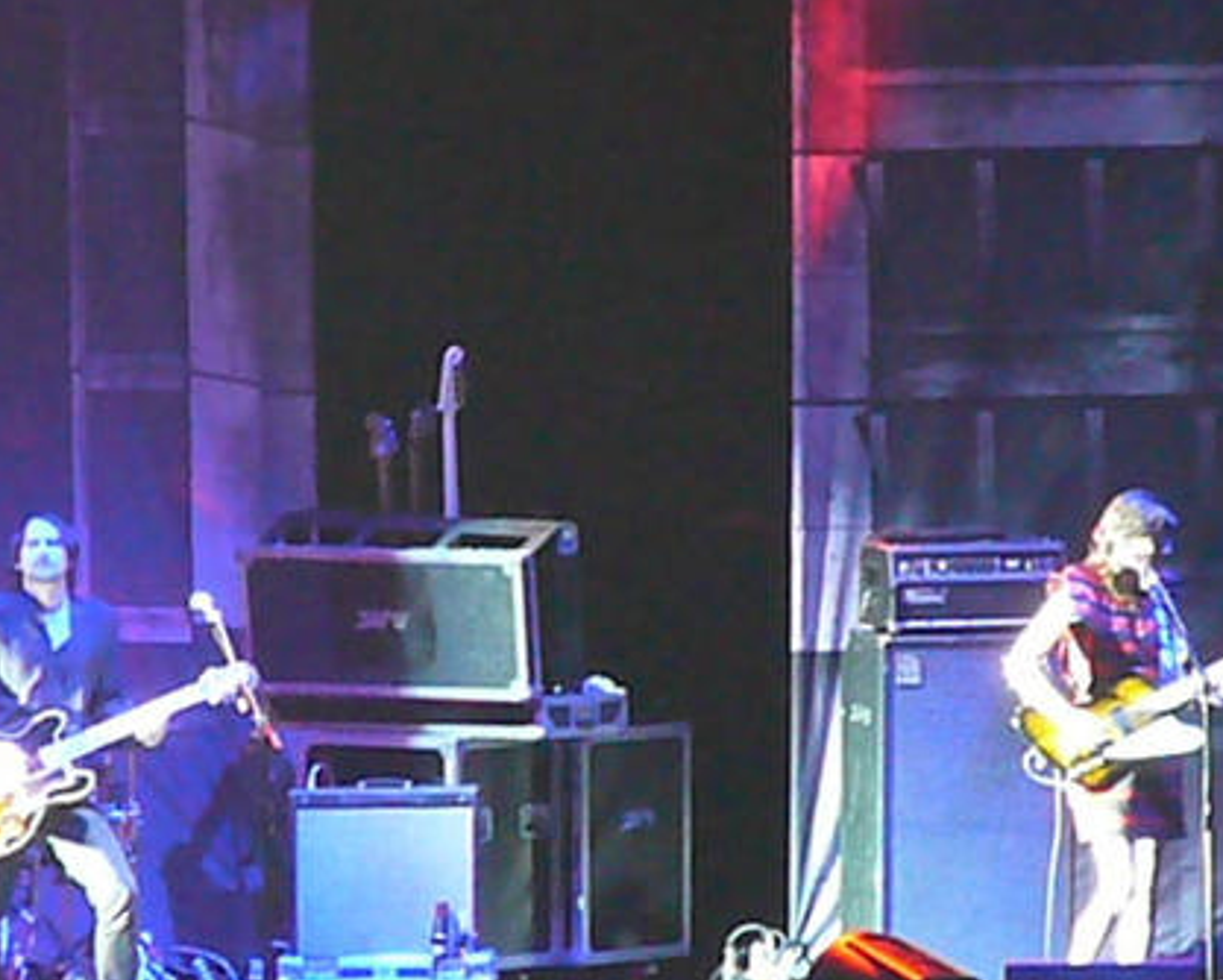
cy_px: 581
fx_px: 18976
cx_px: 648
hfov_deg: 3.7
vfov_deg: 3.0
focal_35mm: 524
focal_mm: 52
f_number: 4.2
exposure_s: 1/30
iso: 1600
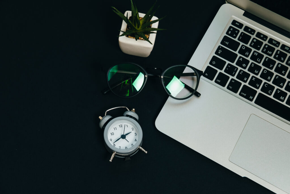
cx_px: 145
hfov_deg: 37.5
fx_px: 427
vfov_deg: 25.5
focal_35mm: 53
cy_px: 97
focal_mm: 35
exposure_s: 1/250
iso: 200
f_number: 7.1
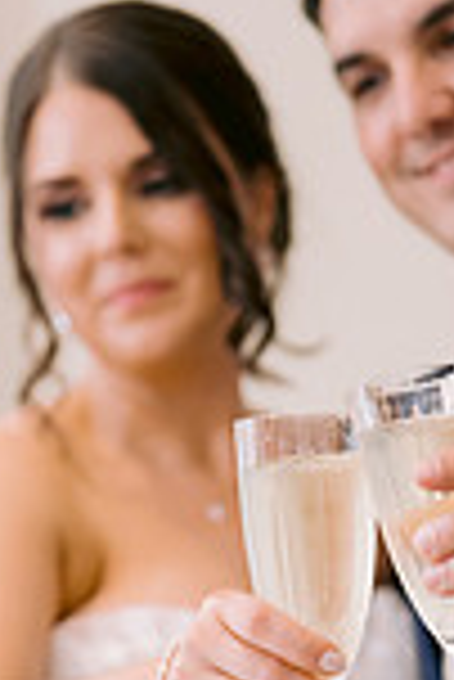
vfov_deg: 13.6
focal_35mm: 149
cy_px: 626
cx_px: 243
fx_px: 2812
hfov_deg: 9.2
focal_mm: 50
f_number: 2
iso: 1000
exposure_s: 1/125
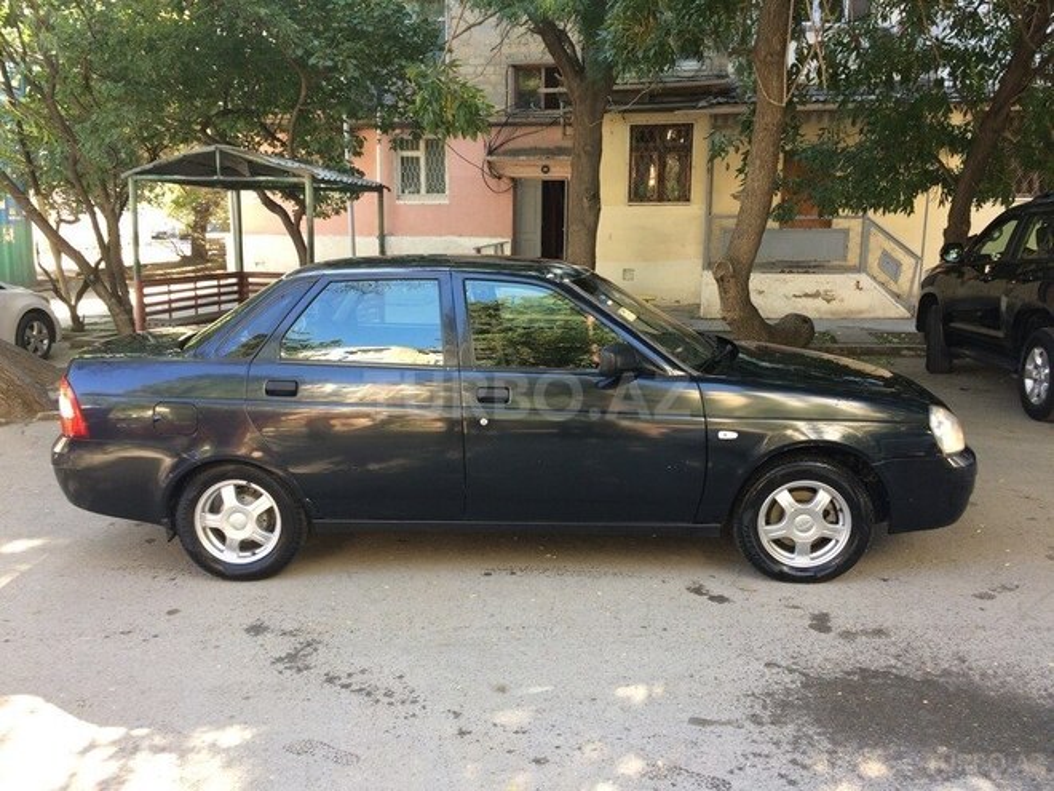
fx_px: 883
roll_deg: -0.9
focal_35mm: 29
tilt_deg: -10.5
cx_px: 527
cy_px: 396
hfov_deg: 61.7
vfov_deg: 48.2
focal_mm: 4.15
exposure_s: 1/50
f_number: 2.2
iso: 40
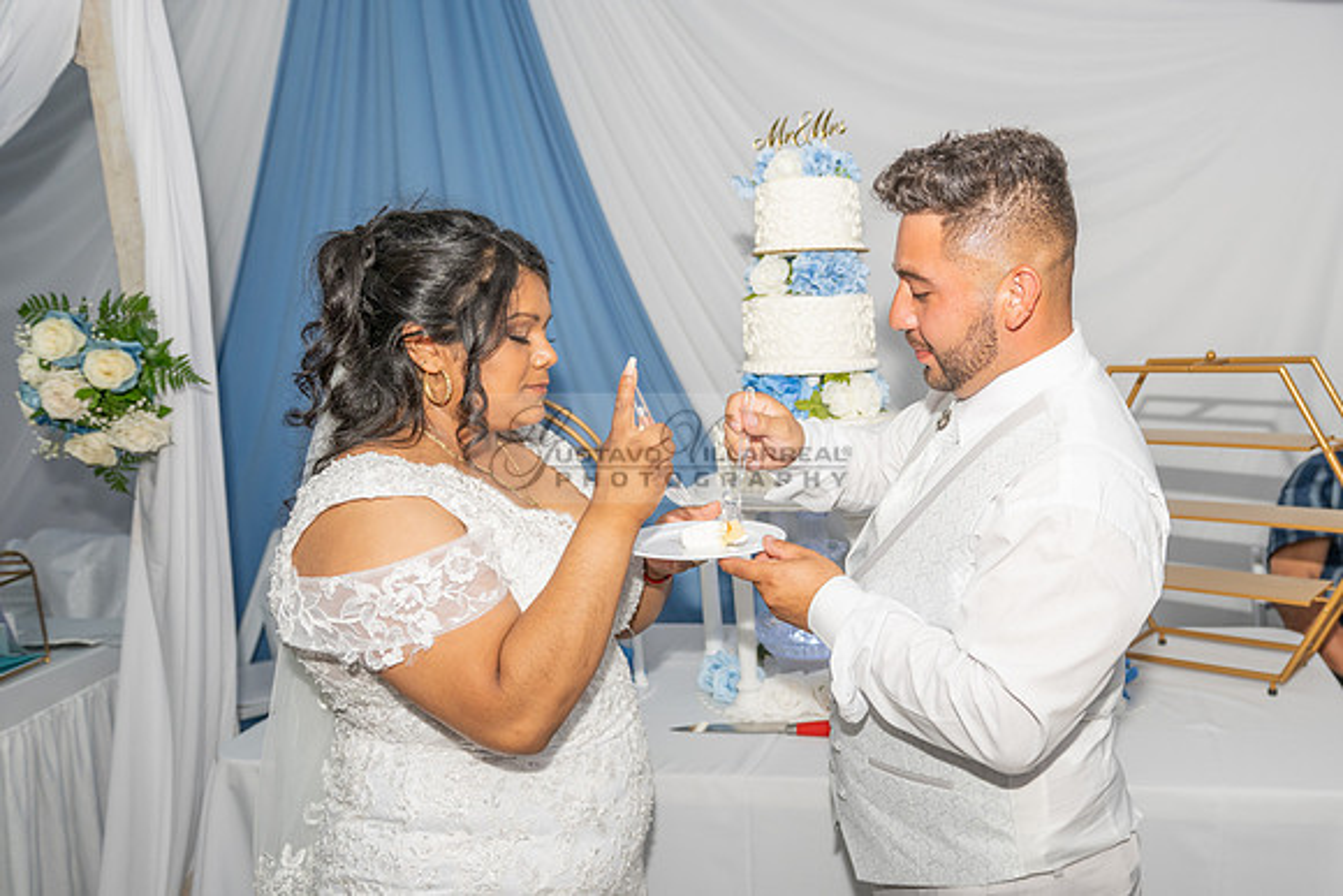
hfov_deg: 59.7
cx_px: 859
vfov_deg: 42.7
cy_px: 459
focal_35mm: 31
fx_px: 1146
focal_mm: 24
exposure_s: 1/125
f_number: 3.5
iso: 250
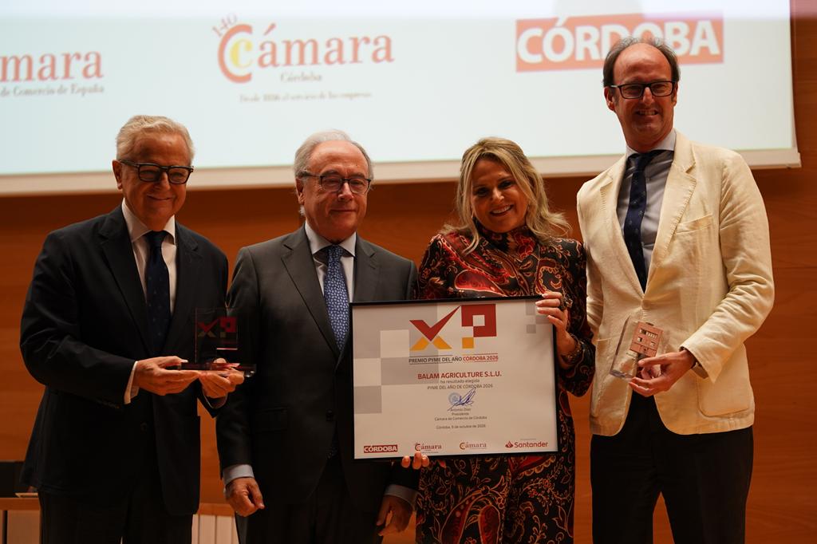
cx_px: 408
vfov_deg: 10.2
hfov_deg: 15.2
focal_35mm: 135
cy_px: 272
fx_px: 3063
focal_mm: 135
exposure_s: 1/200
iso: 800
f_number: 1.8
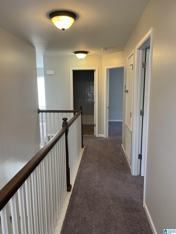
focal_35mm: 26
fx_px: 176
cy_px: 117
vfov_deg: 67.3
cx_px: 88
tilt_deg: -6.8
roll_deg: +1.7
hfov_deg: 53.1
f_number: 1.6
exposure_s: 1/60
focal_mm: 5.1
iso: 80
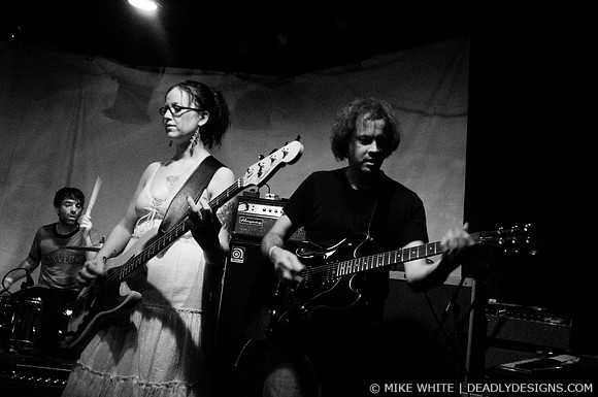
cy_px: 198
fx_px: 498
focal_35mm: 30
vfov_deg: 43.5
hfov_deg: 62.0
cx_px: 299
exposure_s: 1/40
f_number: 2.8
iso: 1000
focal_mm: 20
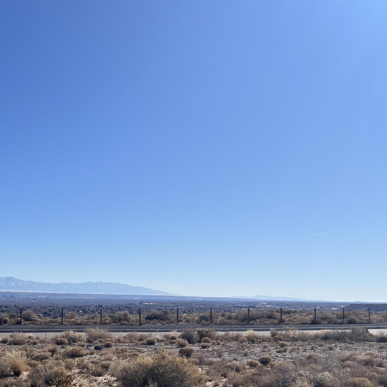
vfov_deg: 31.9
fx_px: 658
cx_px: 93
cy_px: 310
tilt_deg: -1.3
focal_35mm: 52
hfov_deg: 32.1
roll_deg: -1.2
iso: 50
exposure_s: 1/8696
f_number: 1.5
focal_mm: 5.7
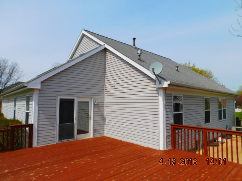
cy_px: 90
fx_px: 161
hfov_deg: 73.9
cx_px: 121
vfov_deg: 58.9
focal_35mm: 23
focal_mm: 4
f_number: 6
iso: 125
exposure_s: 1/800
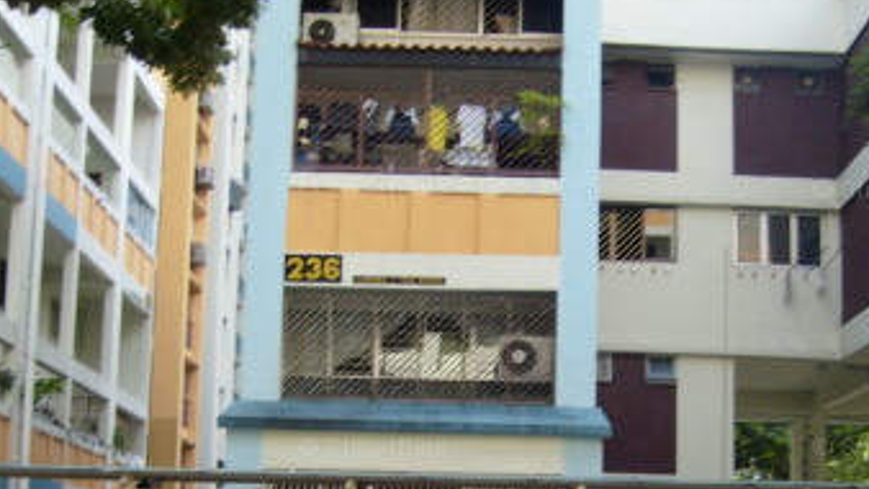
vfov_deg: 19.0
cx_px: 491
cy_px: 450
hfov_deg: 33.8
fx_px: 1428
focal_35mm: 62
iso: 80
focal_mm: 5.8
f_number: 7.1
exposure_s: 1/60
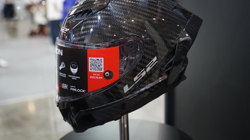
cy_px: 60
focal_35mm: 46
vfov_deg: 25.9
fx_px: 305
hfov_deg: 44.6
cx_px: 124
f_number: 2.8
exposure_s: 1/100
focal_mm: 43
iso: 1000
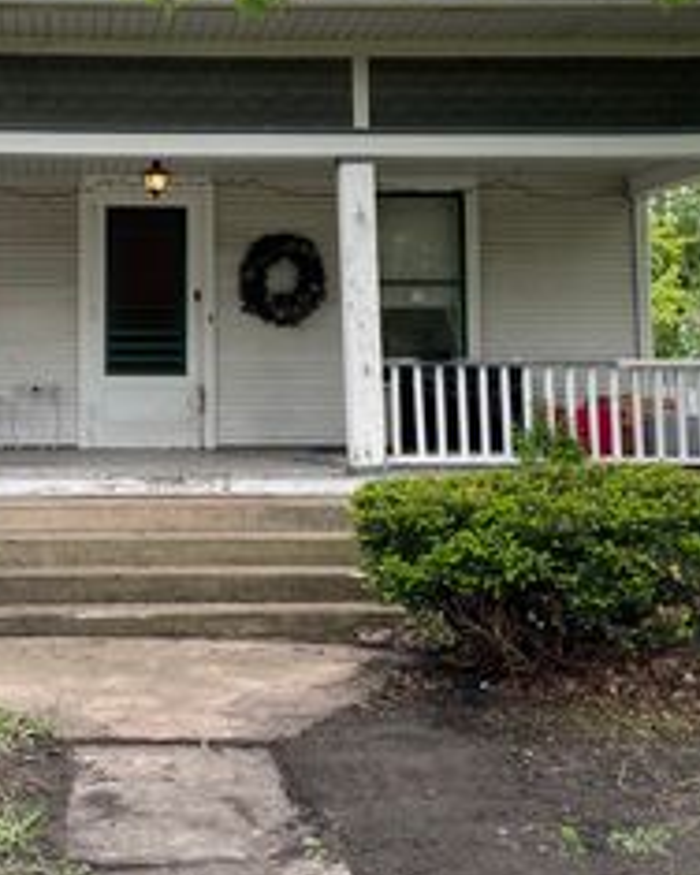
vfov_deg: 34.4
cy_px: 285
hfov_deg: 27.4
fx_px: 1398
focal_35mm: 54
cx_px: 123
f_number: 1.6
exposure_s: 1/487
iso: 32
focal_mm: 4.2
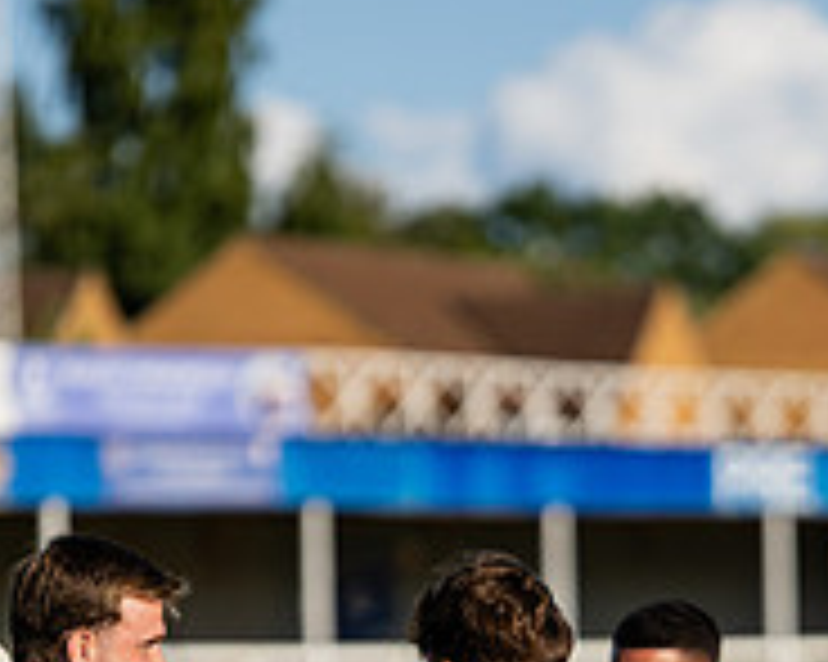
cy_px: 977
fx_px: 7176
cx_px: 529
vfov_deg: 5.2
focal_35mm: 293
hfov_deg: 6.6
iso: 140
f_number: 1.4
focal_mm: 85
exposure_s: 1/10000
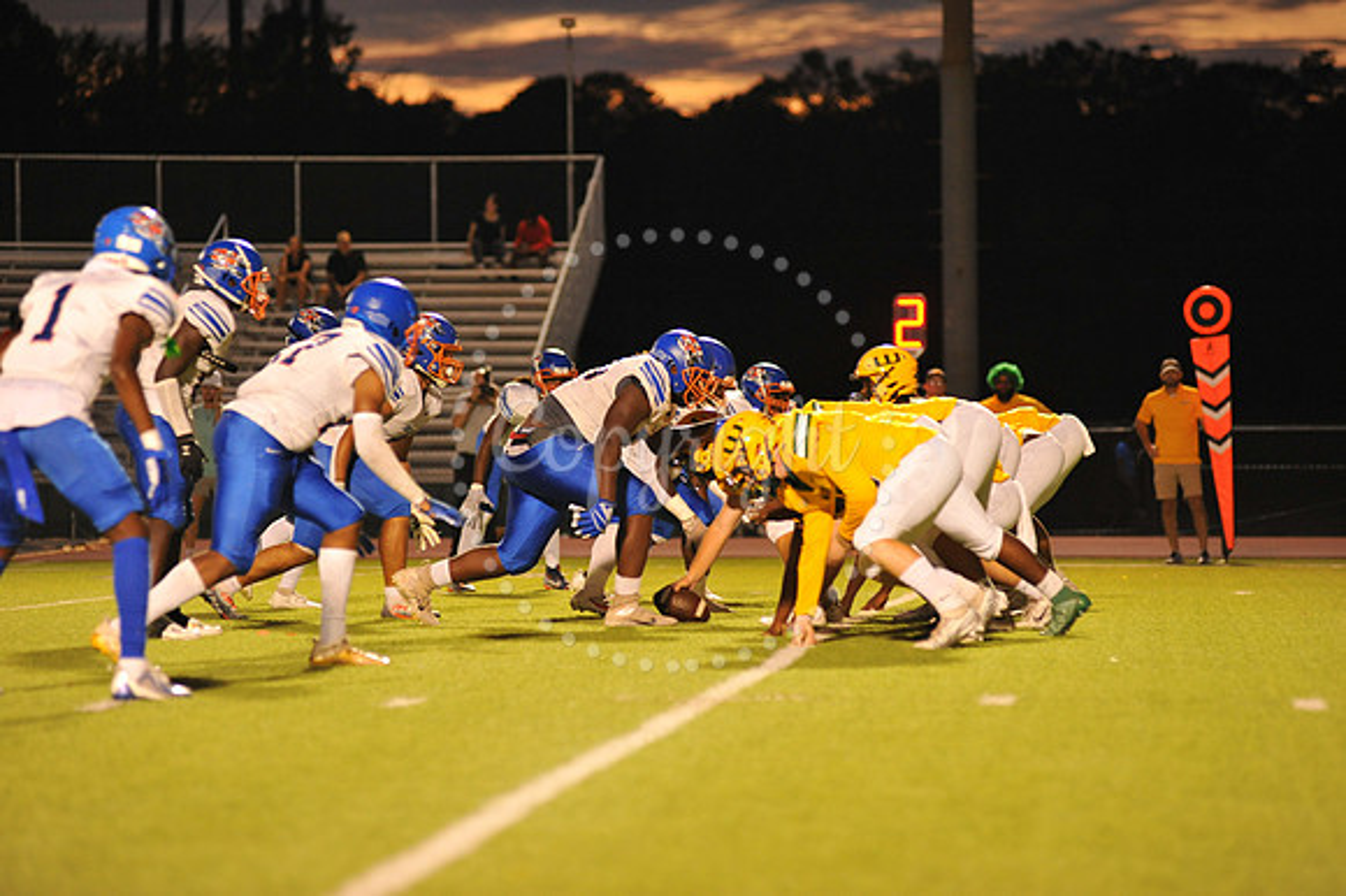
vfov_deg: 8.1
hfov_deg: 12.1
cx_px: 673
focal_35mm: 170
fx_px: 6352
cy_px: 448
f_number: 3.2
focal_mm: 170
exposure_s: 1/250
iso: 2000
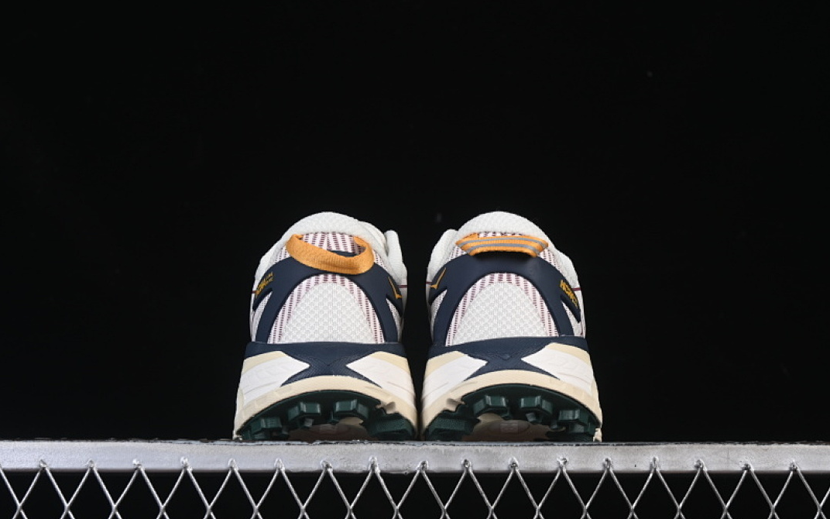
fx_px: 1742
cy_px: 269
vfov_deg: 16.9
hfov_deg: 26.8
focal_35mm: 77
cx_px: 417
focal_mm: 50
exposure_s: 1/80
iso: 160
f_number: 8
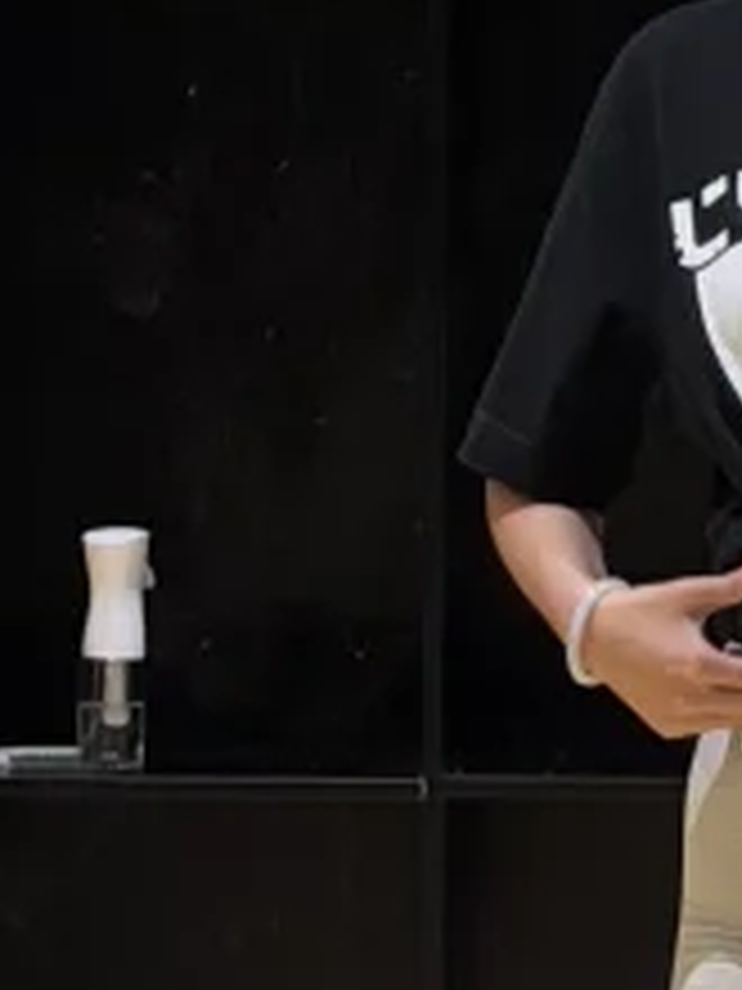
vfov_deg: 6.2
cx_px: 953
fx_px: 8974
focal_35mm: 314
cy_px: -688
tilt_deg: +2.4
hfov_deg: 4.7
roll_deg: -0.1
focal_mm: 6.76
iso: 200
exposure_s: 1/50
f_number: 1.78
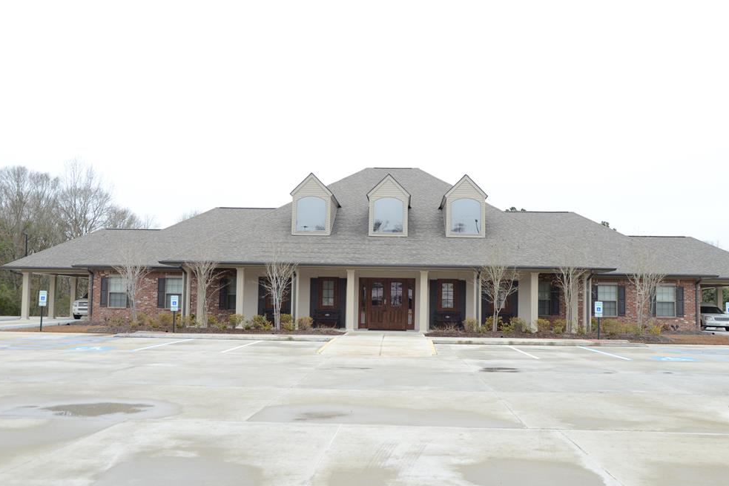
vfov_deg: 38.9
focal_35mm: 34
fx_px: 688
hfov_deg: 55.8
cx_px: 384
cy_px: 255
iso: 1600
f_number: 8
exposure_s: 1/500
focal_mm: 29
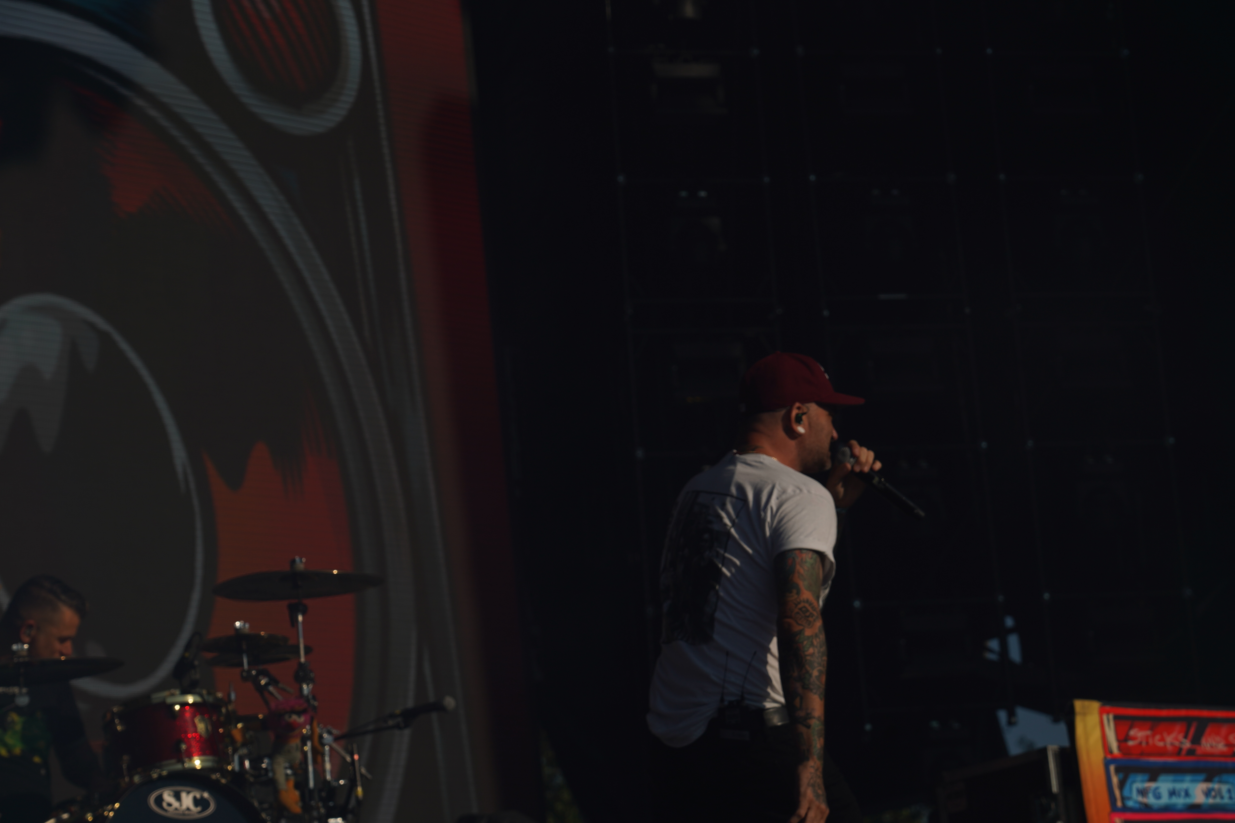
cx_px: 618
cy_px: 412
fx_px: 3602
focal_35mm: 105
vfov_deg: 13.0
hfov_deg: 19.5
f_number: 8
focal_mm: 105
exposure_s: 1/1250
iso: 100
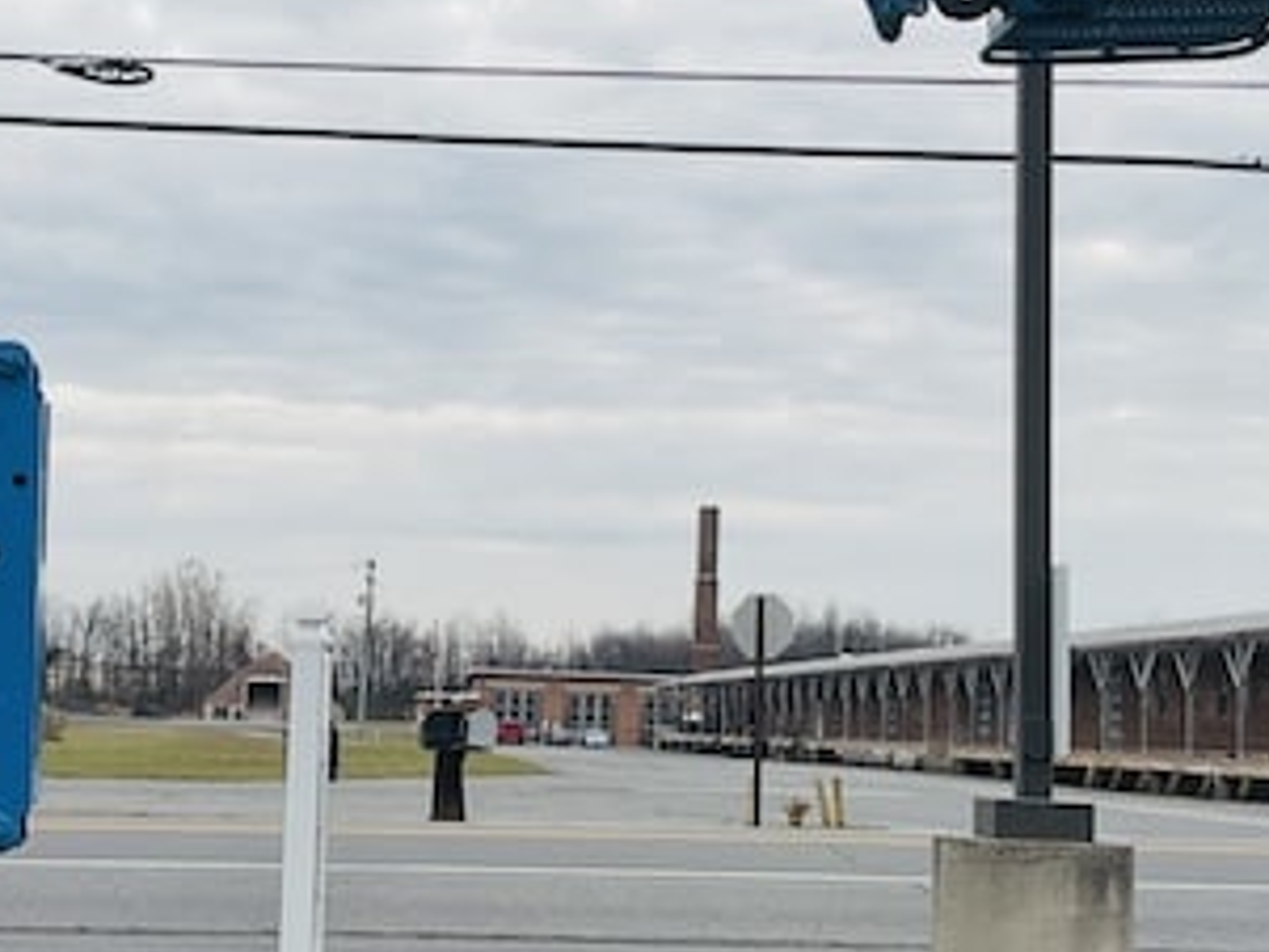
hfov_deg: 25.0
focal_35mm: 77
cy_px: 468
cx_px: 282
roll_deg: -2.1
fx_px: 2824
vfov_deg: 19.2
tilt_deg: +5.4
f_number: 1.8
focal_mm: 3
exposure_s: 1/1250
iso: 16
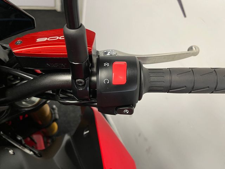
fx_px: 169
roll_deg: -14.2
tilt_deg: -40.9
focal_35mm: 26
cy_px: 84
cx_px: 112
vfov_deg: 53.1
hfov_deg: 67.3
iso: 125
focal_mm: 5.1
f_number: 1.6
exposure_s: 1/50
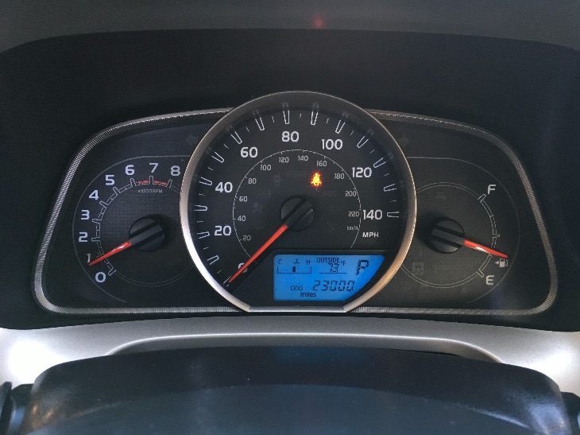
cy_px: 218
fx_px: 486
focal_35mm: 29
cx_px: 290
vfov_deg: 48.2
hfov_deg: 61.7
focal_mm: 4.15
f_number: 2.2
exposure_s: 1/30
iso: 80
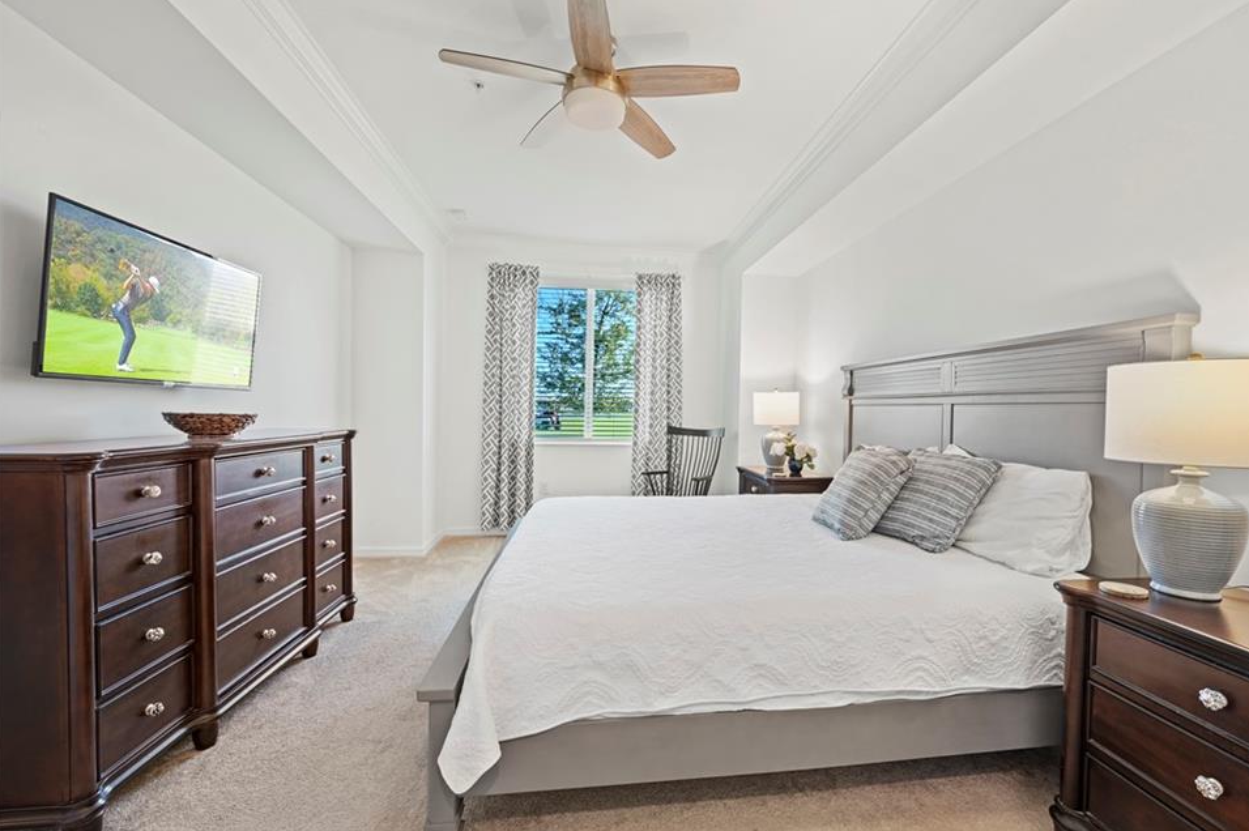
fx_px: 520
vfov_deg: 77.2
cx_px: 662
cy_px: 420
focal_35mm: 15
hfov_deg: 100.3
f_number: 8
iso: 100
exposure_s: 3
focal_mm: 14
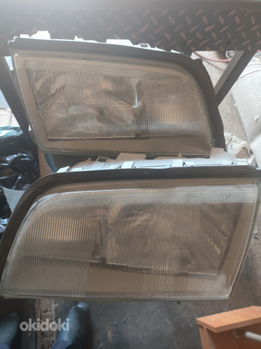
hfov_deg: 54.9
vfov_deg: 69.4
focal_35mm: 25
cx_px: 130
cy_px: 174
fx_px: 251
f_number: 1.79
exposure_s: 1/20
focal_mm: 4.71
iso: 500
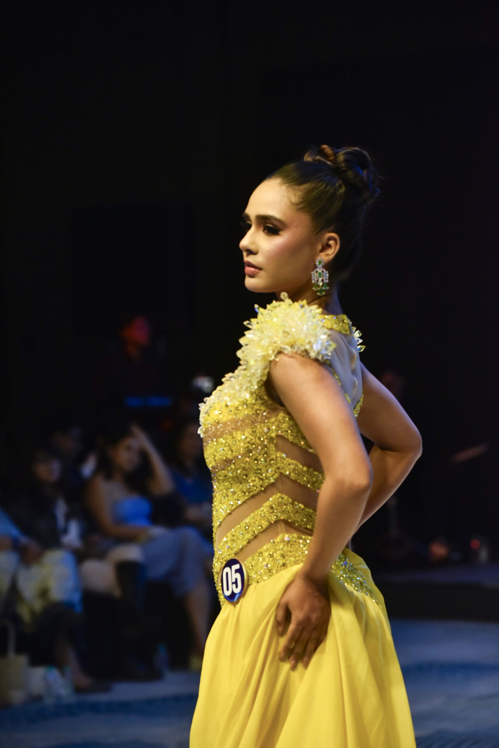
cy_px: 374
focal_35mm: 120
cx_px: 250
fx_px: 2492
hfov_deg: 11.4
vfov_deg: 17.1
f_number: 4.5
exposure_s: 1/250
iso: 1000
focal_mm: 120
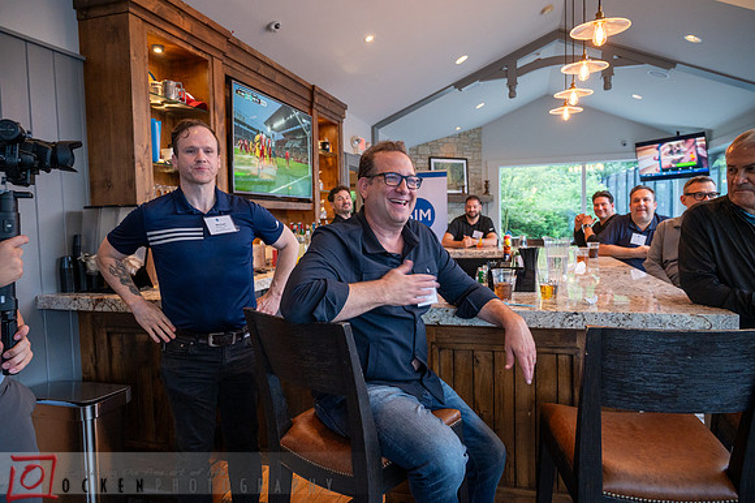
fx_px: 503
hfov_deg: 73.8
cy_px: 252
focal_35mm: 24
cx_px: 378
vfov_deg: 53.1
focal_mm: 24
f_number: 4
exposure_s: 1/80
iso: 1600
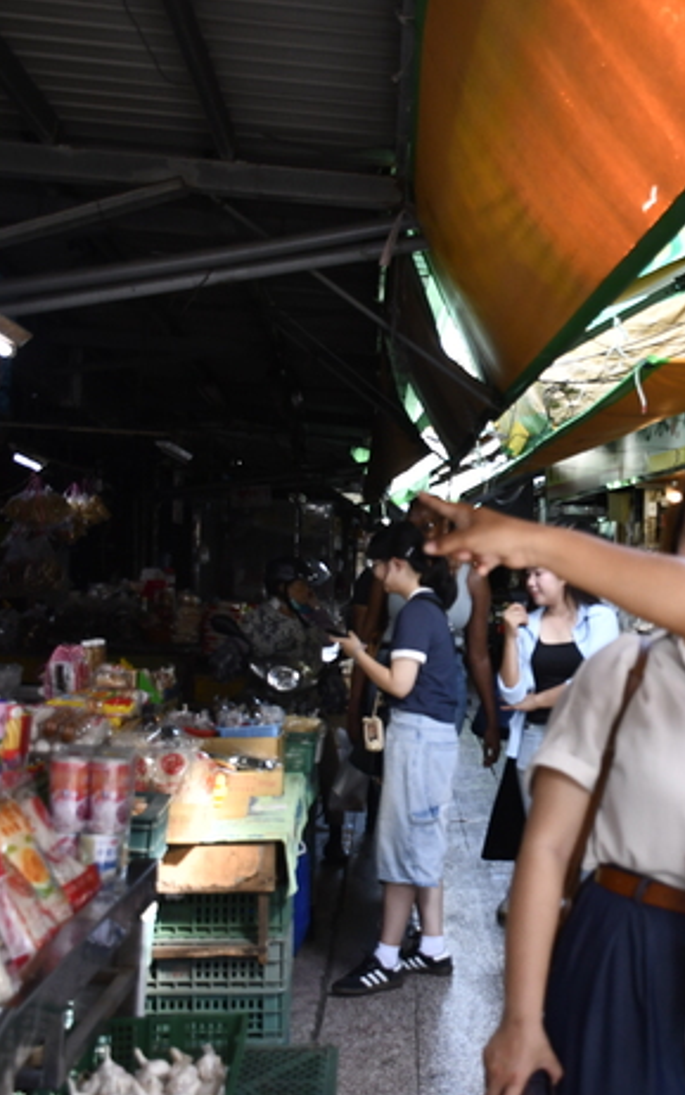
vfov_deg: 39.6
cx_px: 647
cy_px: 551
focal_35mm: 51
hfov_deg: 24.5
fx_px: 1522
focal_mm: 22
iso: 800
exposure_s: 1/200
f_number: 3.5
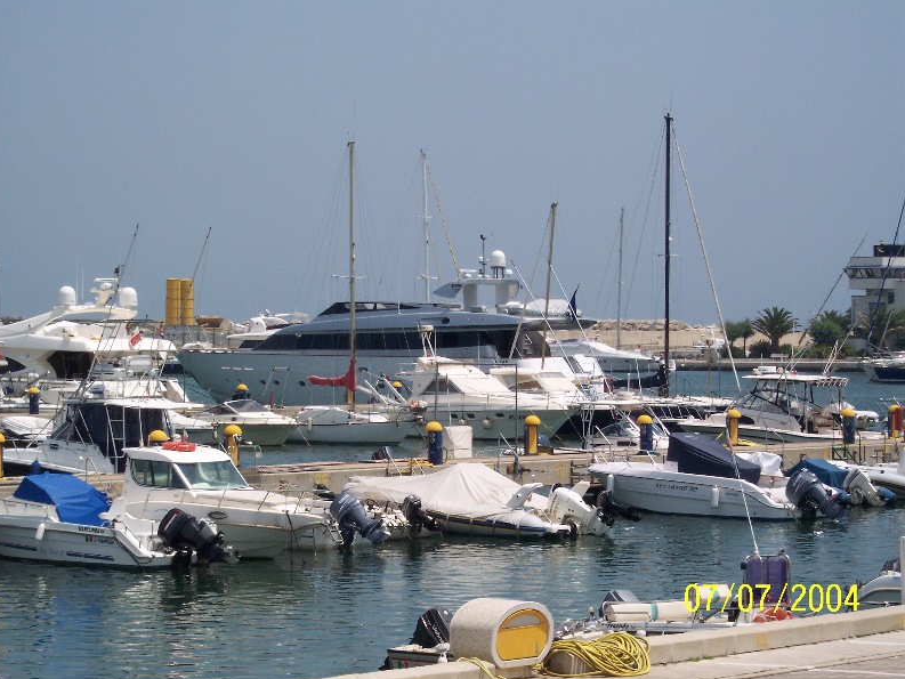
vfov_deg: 12.9
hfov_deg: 17.1
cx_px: 450
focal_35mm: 115
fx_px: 3007
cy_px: 341
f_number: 8
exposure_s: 1/500
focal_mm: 24
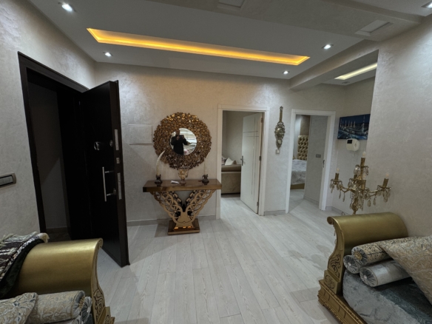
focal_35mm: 14
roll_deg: -1.0
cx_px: 216
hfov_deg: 102.1
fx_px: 175
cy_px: 162
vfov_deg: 85.7
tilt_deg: -7.9
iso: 100
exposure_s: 1/100
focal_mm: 2.22
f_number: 2.2
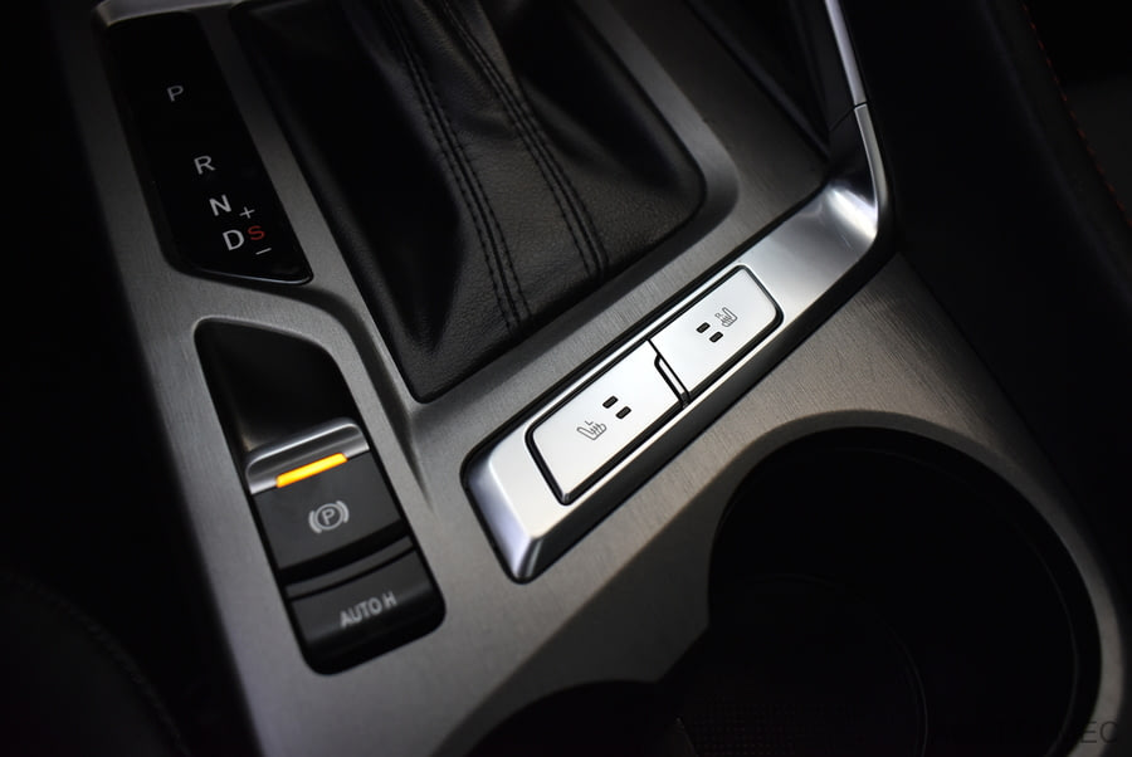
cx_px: 566
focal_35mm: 30
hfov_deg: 61.9
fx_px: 944
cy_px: 378
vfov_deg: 43.7
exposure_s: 1/60
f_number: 3.8
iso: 800
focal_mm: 20
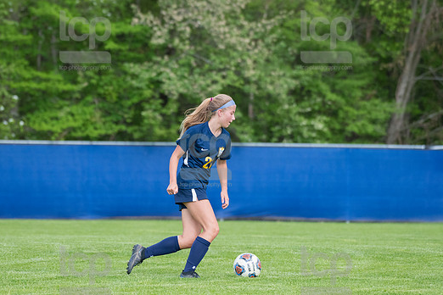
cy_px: 157
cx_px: 206
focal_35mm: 289
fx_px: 3556
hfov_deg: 7.1
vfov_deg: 4.8
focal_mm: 260
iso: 2000
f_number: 5.6
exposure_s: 1/2000
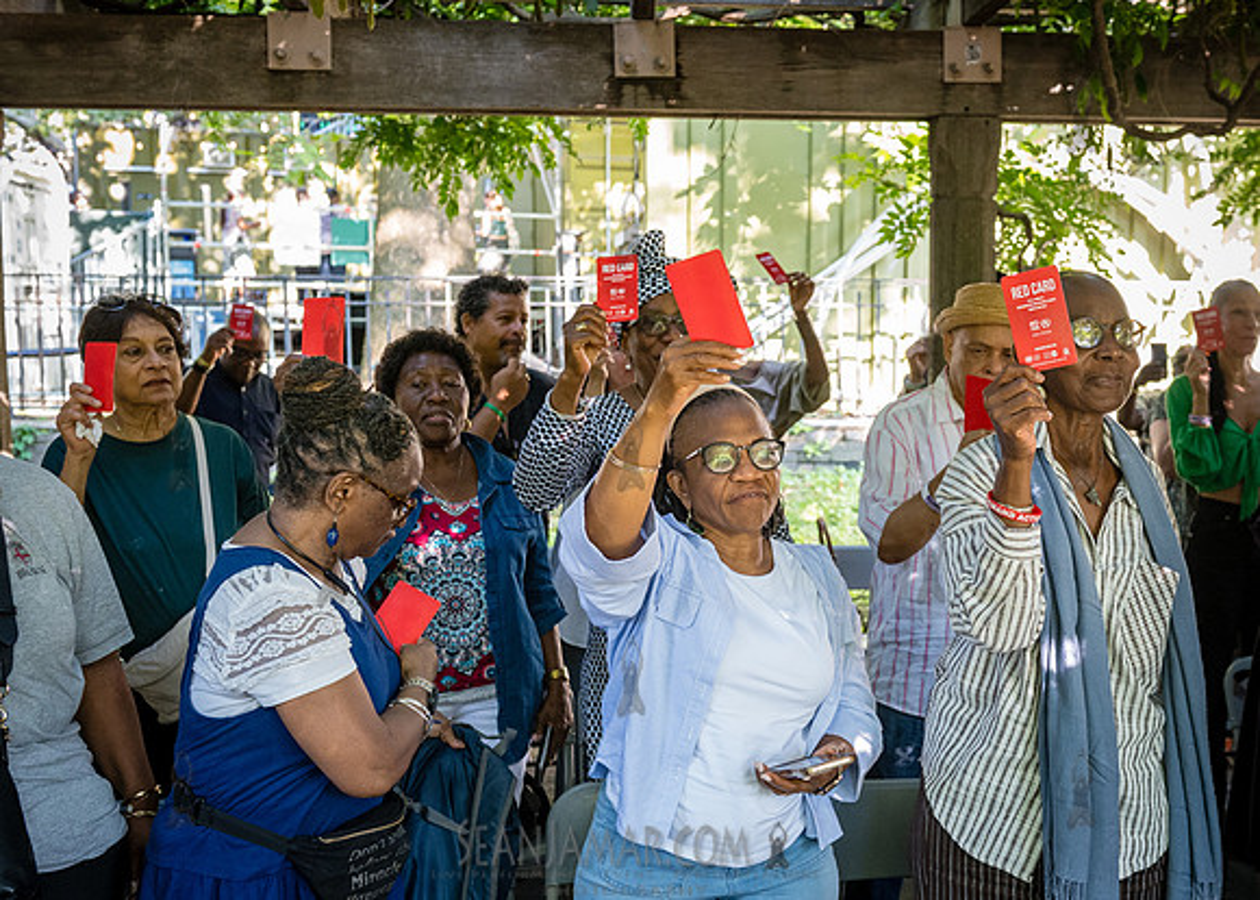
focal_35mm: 47
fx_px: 1697
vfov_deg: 29.6
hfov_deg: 40.5
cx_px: 782
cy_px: 517
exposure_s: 1/100
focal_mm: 34
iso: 2000
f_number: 4.5
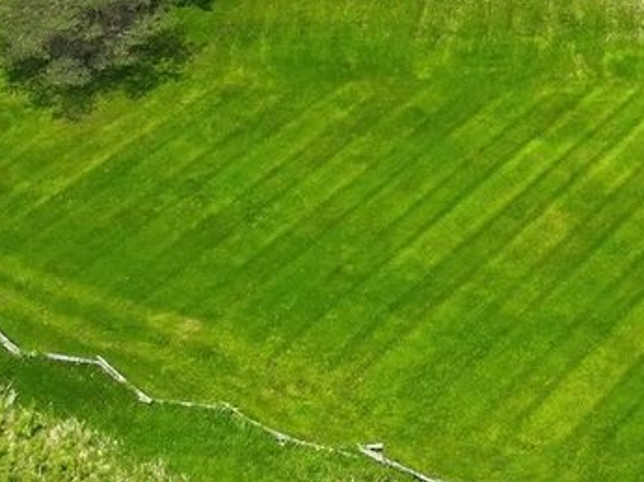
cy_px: -393
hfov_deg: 17.4
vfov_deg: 12.2
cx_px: 603
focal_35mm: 111
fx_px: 2064
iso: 100
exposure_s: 1/4000
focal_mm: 12.3
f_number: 2.8
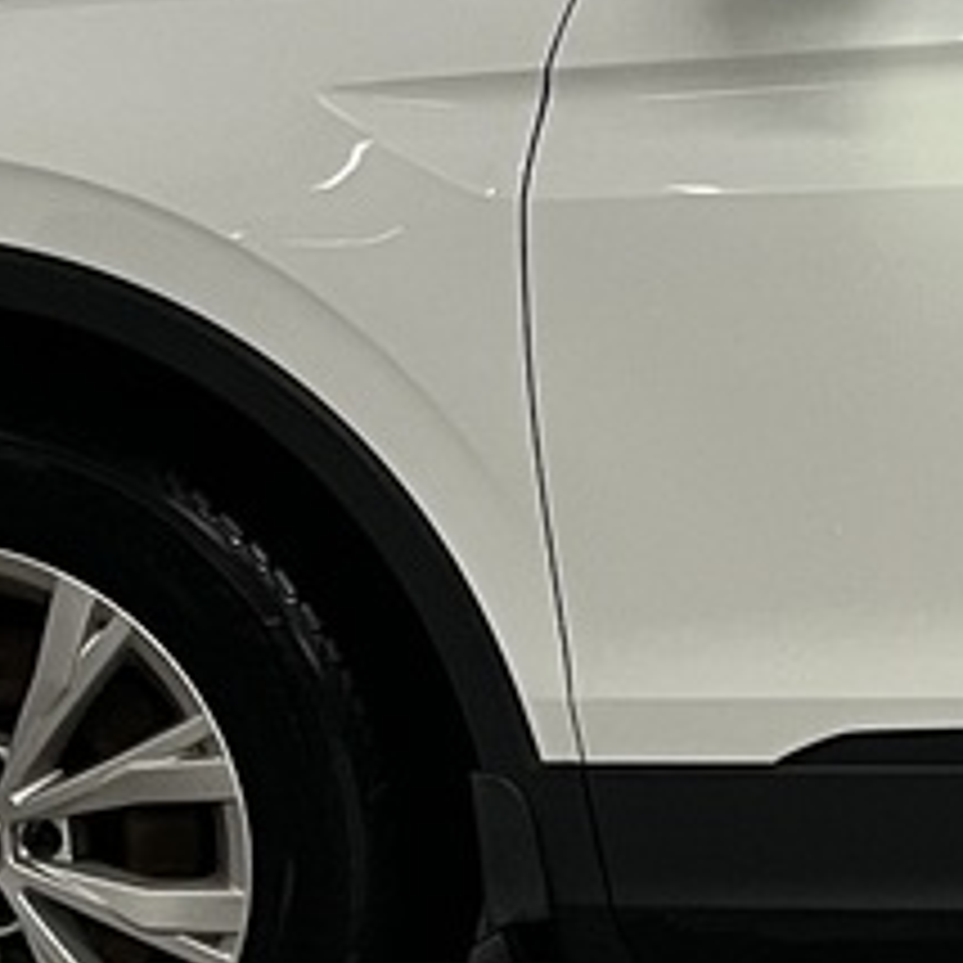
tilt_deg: -10.5
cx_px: 1994
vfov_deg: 11.3
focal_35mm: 155
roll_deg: +0.0
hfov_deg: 10.3
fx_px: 4878
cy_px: 446
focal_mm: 5.1
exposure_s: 1/67
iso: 125
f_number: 1.6
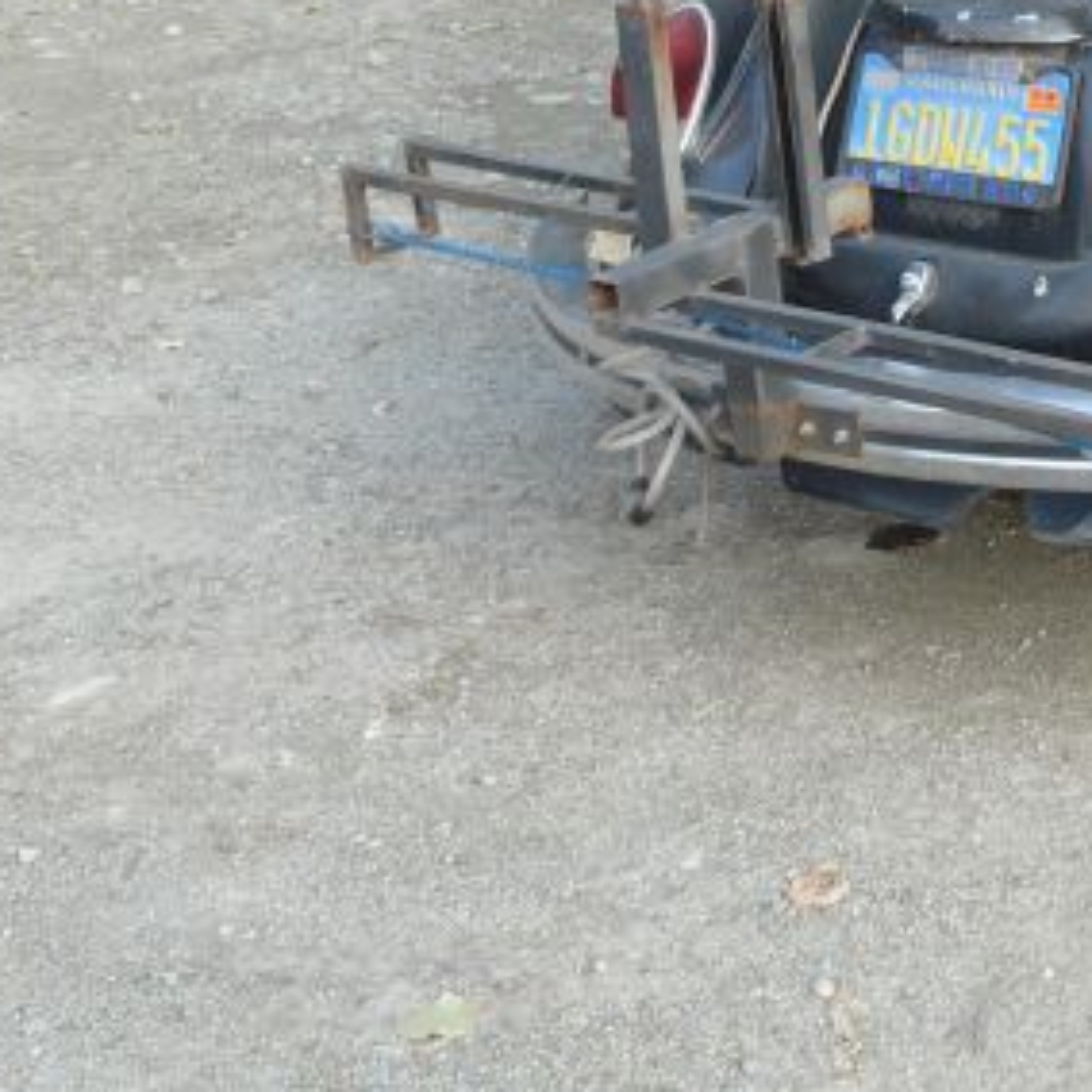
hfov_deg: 16.9
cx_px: 1419
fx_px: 3462
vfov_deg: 17.4
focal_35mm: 97
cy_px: -58
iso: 100
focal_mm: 6.4
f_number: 2.8
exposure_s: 1/80
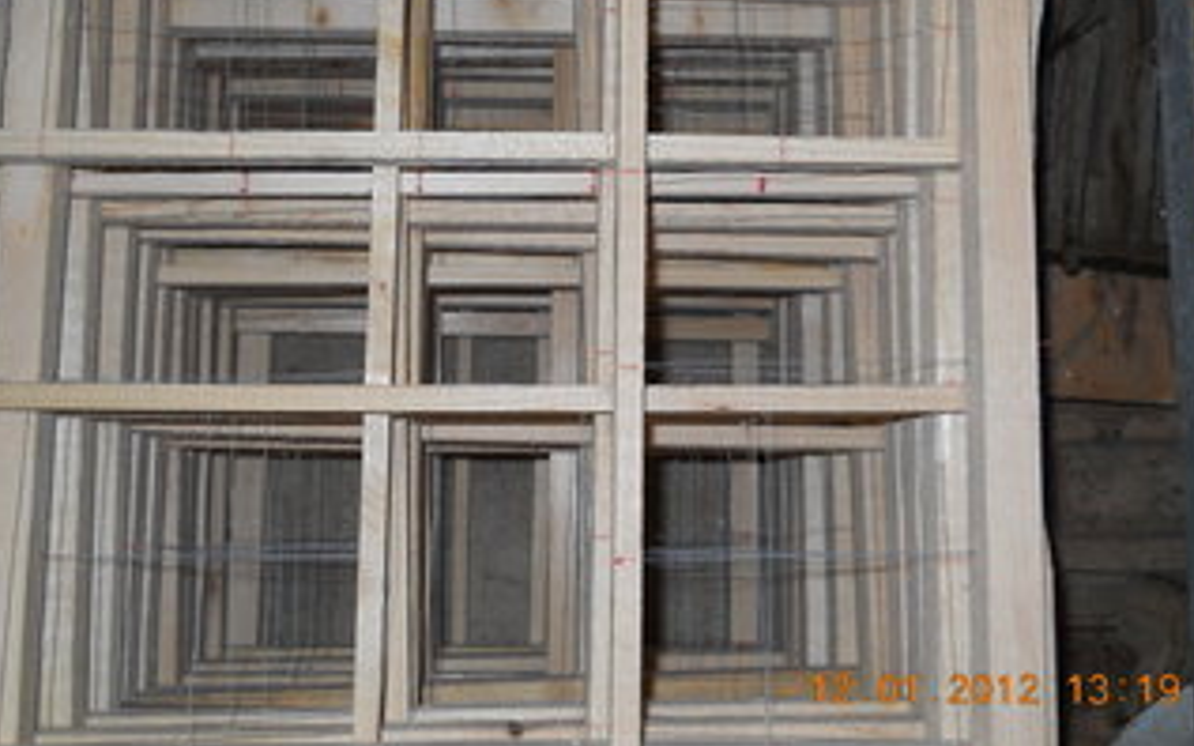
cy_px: 292
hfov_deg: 41.8
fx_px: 1562
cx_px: 580
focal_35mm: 48
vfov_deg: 26.8
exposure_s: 1/30
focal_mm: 6.72
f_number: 3.1
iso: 80
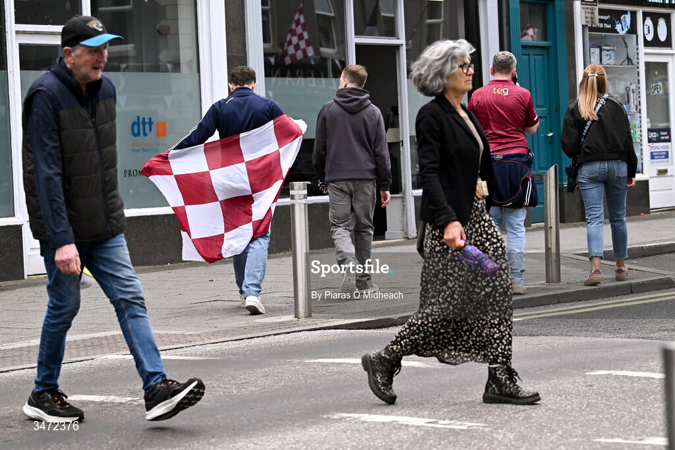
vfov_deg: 11.0
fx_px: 2344
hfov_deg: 16.4
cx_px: 338
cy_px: 225
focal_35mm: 125
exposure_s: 1/3200
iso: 1250
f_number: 6.3
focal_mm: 125
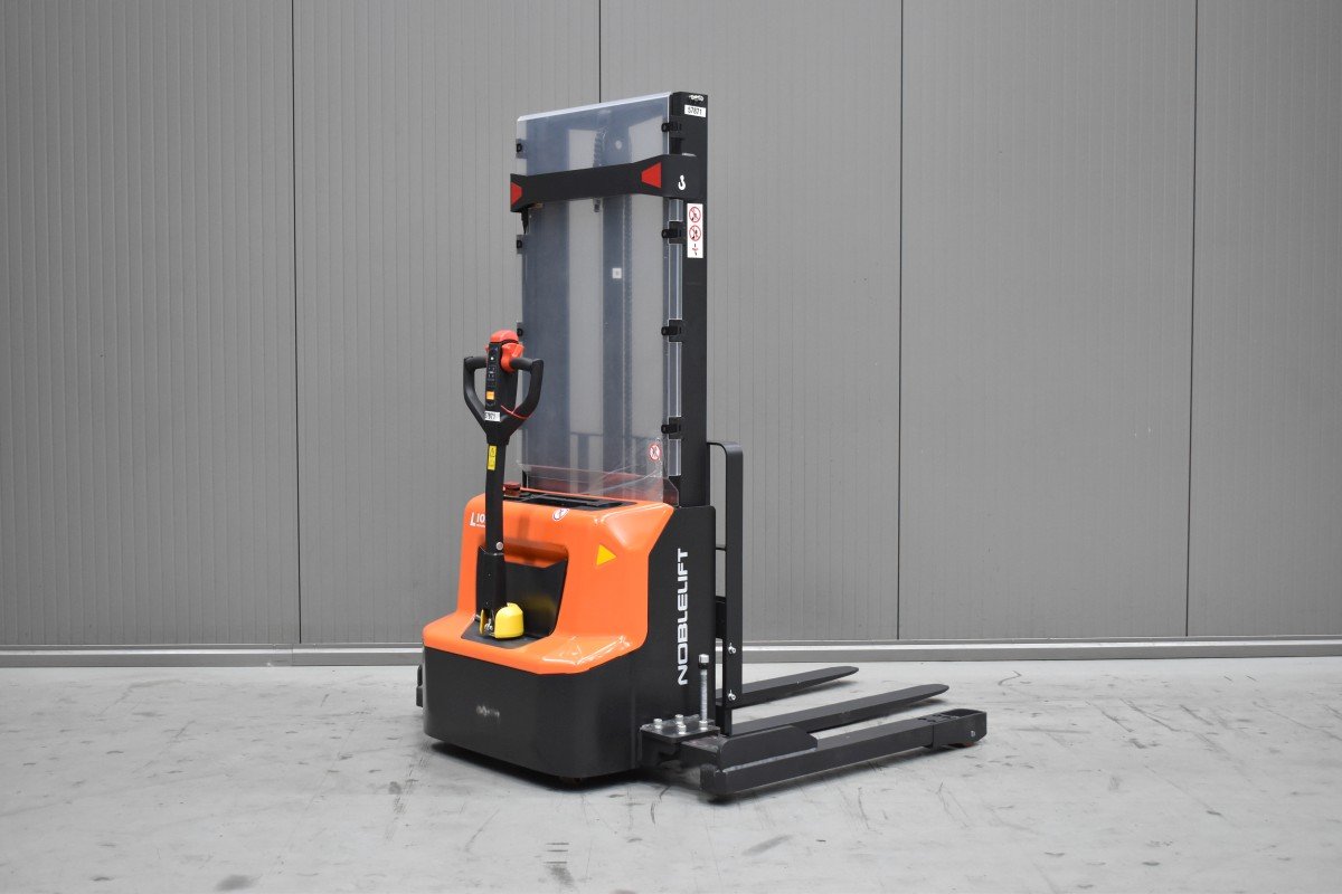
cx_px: 671
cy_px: 447
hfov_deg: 43.6
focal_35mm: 45
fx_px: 1677
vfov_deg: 29.9
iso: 1250
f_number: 5
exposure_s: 1/50
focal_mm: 30
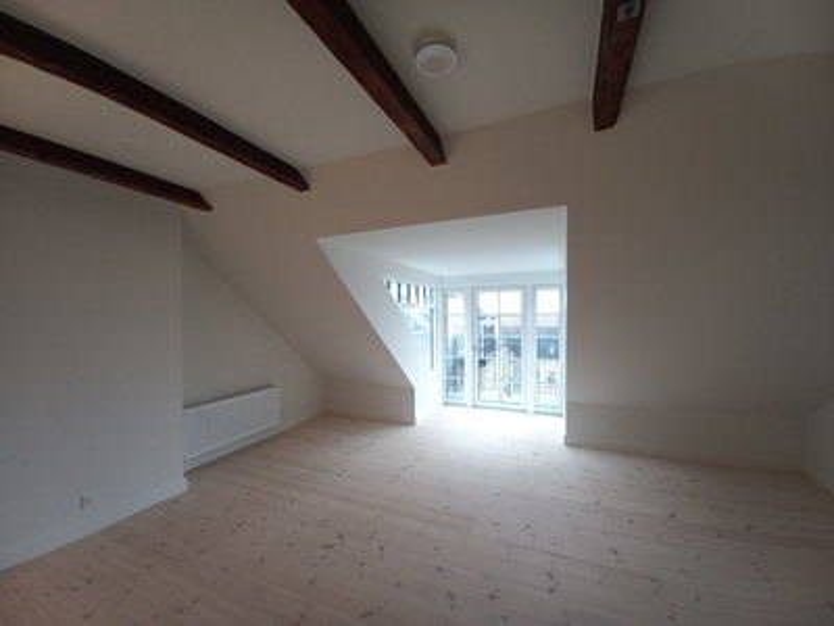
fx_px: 313
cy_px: 313
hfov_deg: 106.2
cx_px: 417
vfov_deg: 89.9
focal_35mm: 13
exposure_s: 1/33.3
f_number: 2.2
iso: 160
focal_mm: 1.42
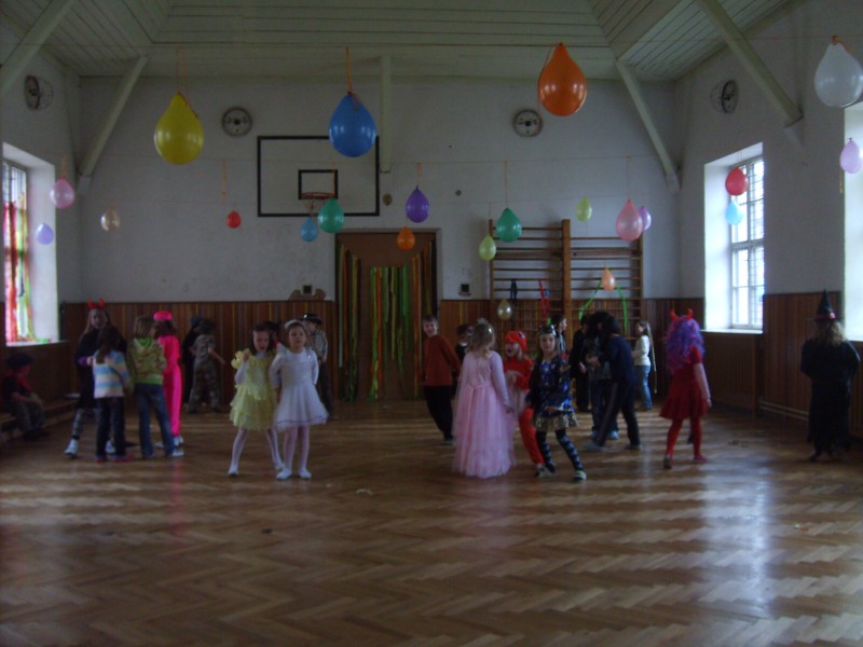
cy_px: 324
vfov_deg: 40.7
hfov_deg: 52.6
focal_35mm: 35
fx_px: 873
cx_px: 432
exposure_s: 1/30
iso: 100
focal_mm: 5.8
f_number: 2.8
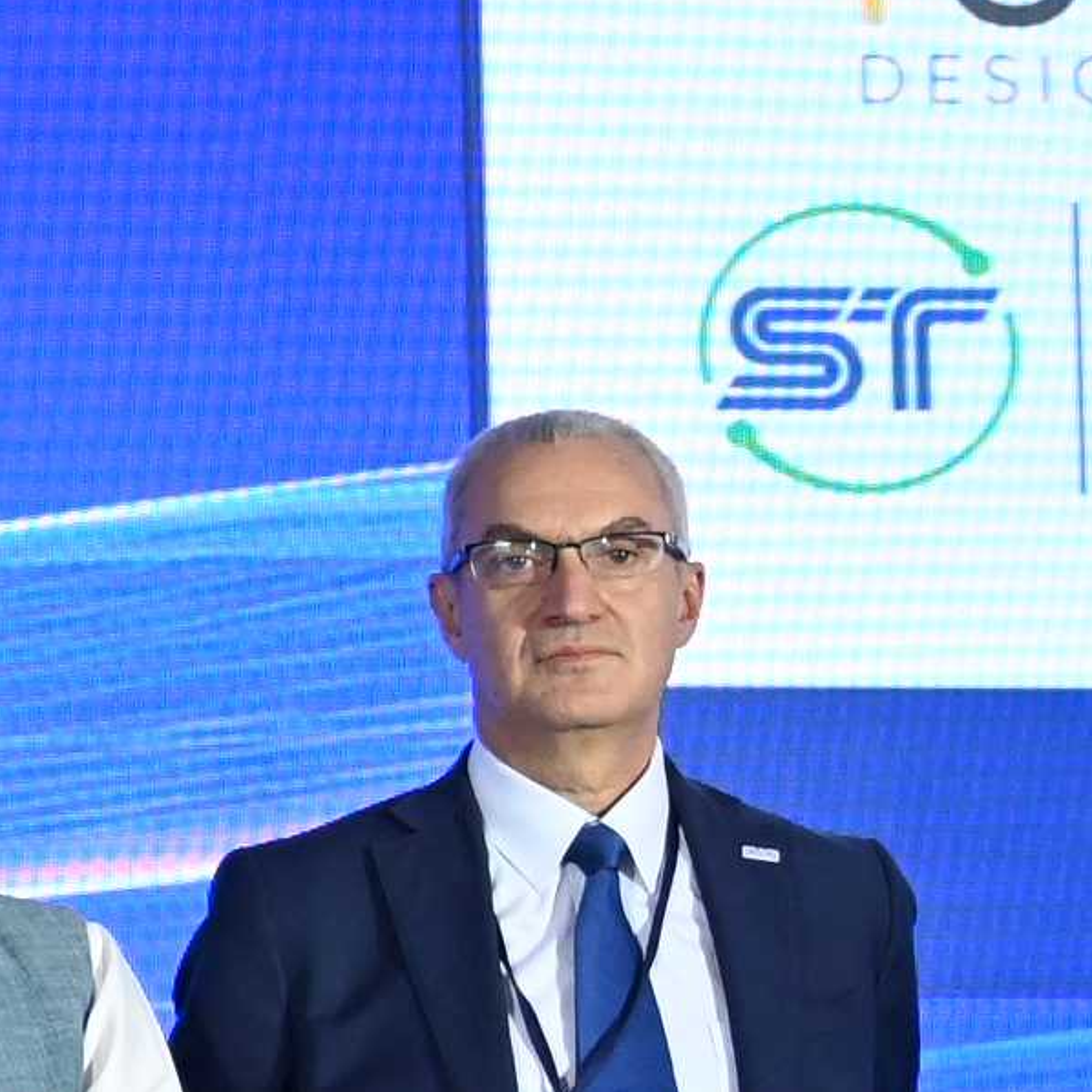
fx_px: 8494
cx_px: -2630
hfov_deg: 6.5
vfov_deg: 7.3
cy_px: 1152
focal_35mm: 238
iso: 2500
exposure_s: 1/200
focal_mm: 37
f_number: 4
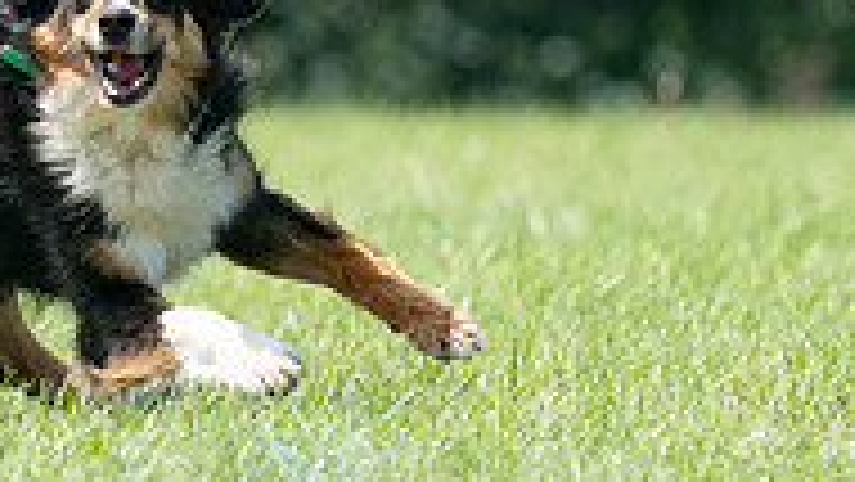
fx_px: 25217
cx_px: 32
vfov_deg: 1.1
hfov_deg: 1.9
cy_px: -74
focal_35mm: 1112
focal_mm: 347
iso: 2000
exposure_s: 1/4000
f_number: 6.3
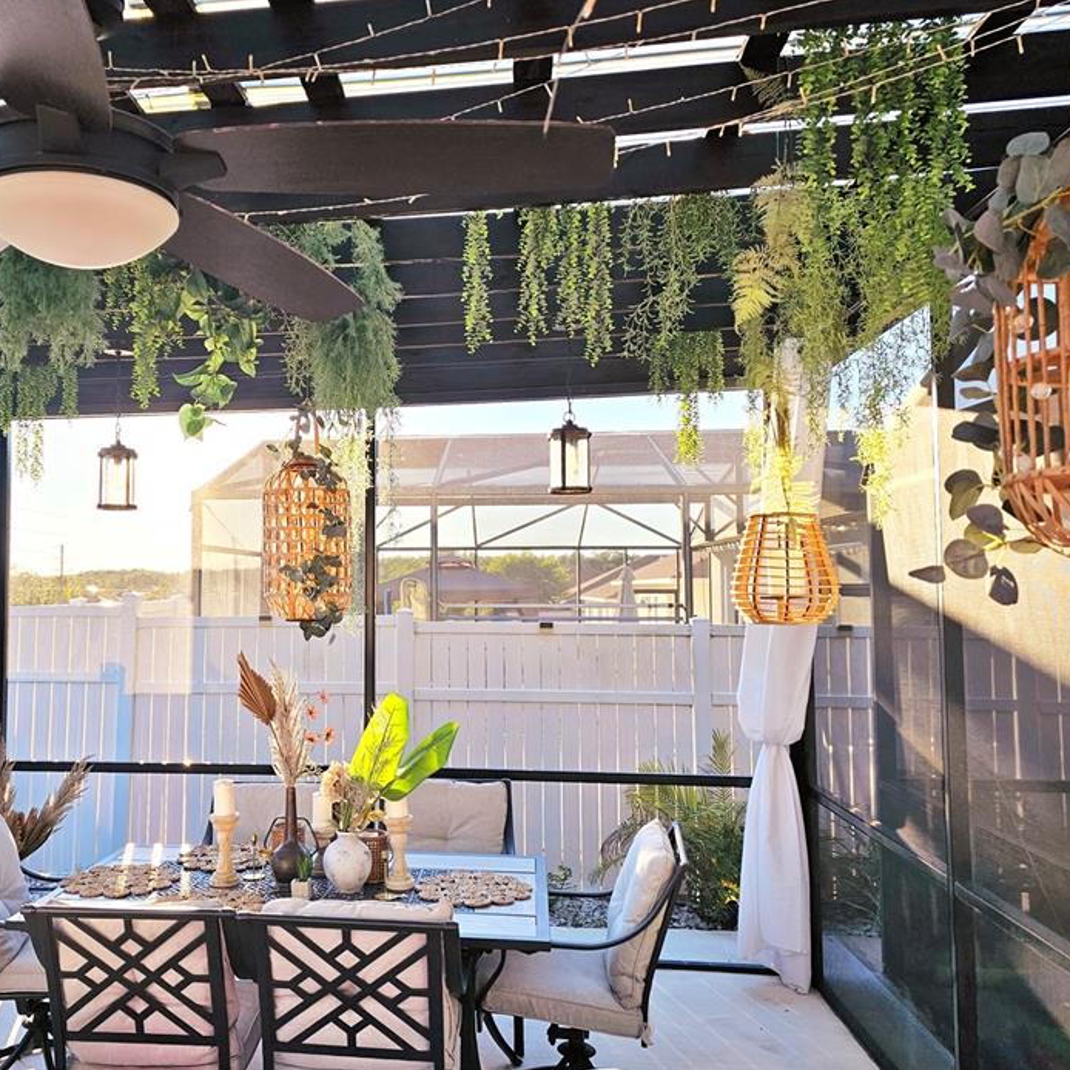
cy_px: 530
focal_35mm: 30
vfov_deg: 54.0
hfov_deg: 53.2
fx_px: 1049
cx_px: 376
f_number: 1.7
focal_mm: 6.3
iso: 20
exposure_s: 1/213
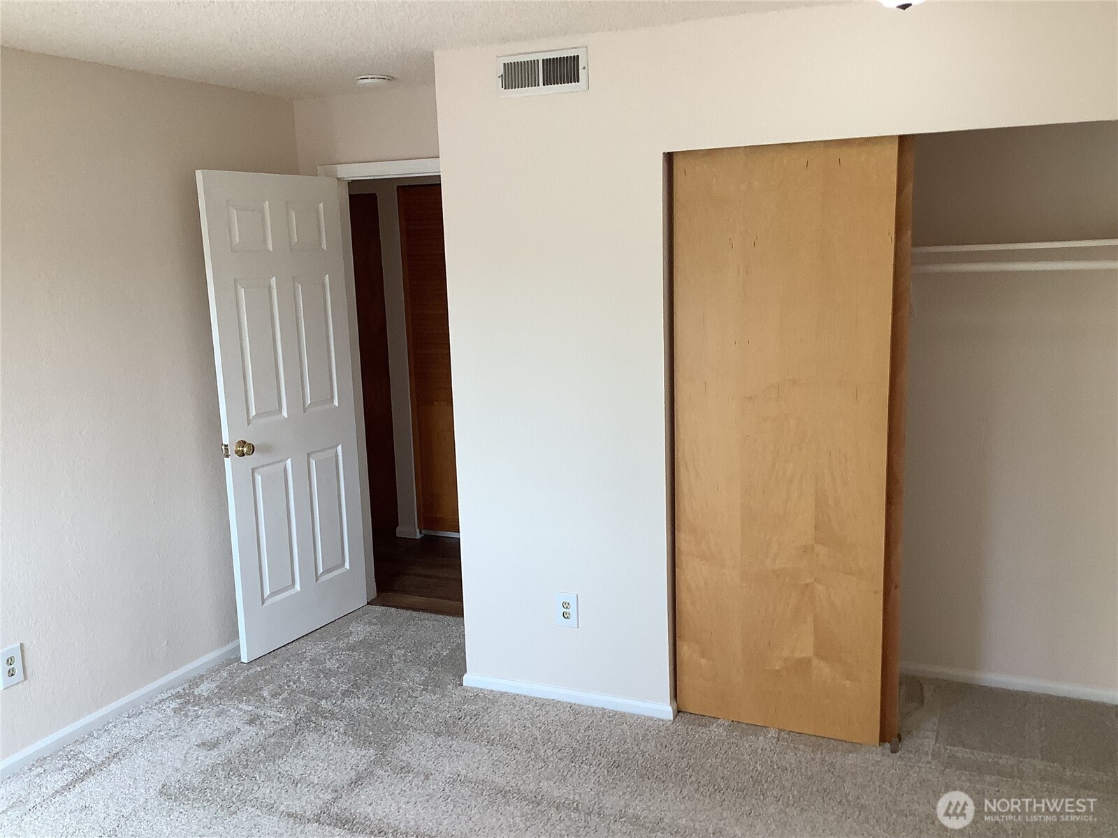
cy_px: 419
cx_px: 559
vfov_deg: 45.4
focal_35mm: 31
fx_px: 1001
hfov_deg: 58.4
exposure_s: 1/120
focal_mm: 3.3
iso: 64
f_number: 2.4
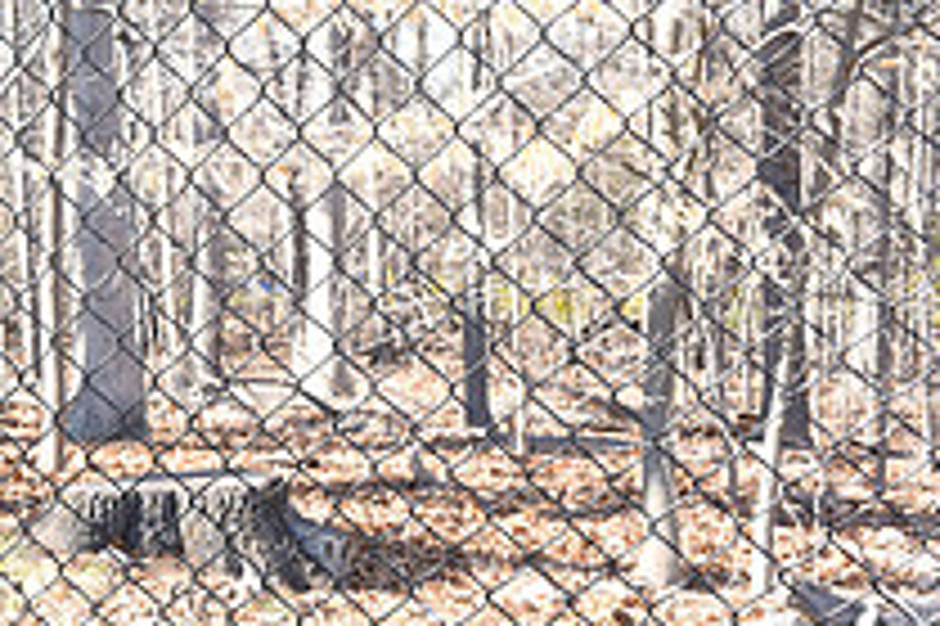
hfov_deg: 20.8
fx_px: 2322
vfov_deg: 15.2
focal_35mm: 89
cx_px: -279
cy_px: 520
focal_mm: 32
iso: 800
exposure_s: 1/125
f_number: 9
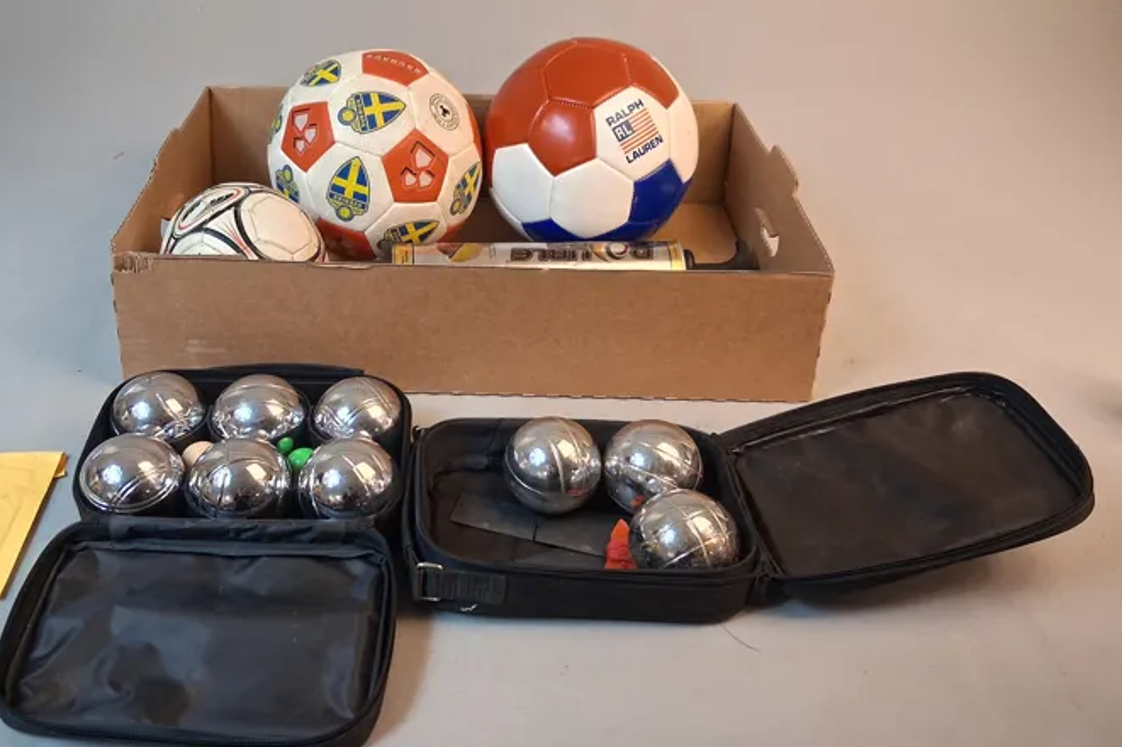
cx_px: 468
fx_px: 1059
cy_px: 372
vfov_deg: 38.8
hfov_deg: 55.5
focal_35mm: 34
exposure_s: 1/50
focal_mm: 4
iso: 320
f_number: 1.8
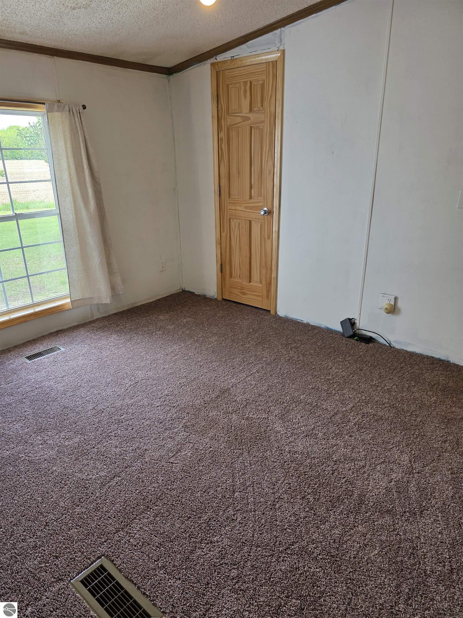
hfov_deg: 58.9
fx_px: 410
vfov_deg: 73.9
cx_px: 232
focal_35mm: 23
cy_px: 309
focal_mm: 6.3
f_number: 1.7
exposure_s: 1/120
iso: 80
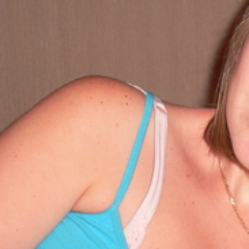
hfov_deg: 15.2
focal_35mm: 111
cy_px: 80
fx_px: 903
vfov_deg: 15.7
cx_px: 283
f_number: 3.4
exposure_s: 1/60
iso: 100
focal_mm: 8.5
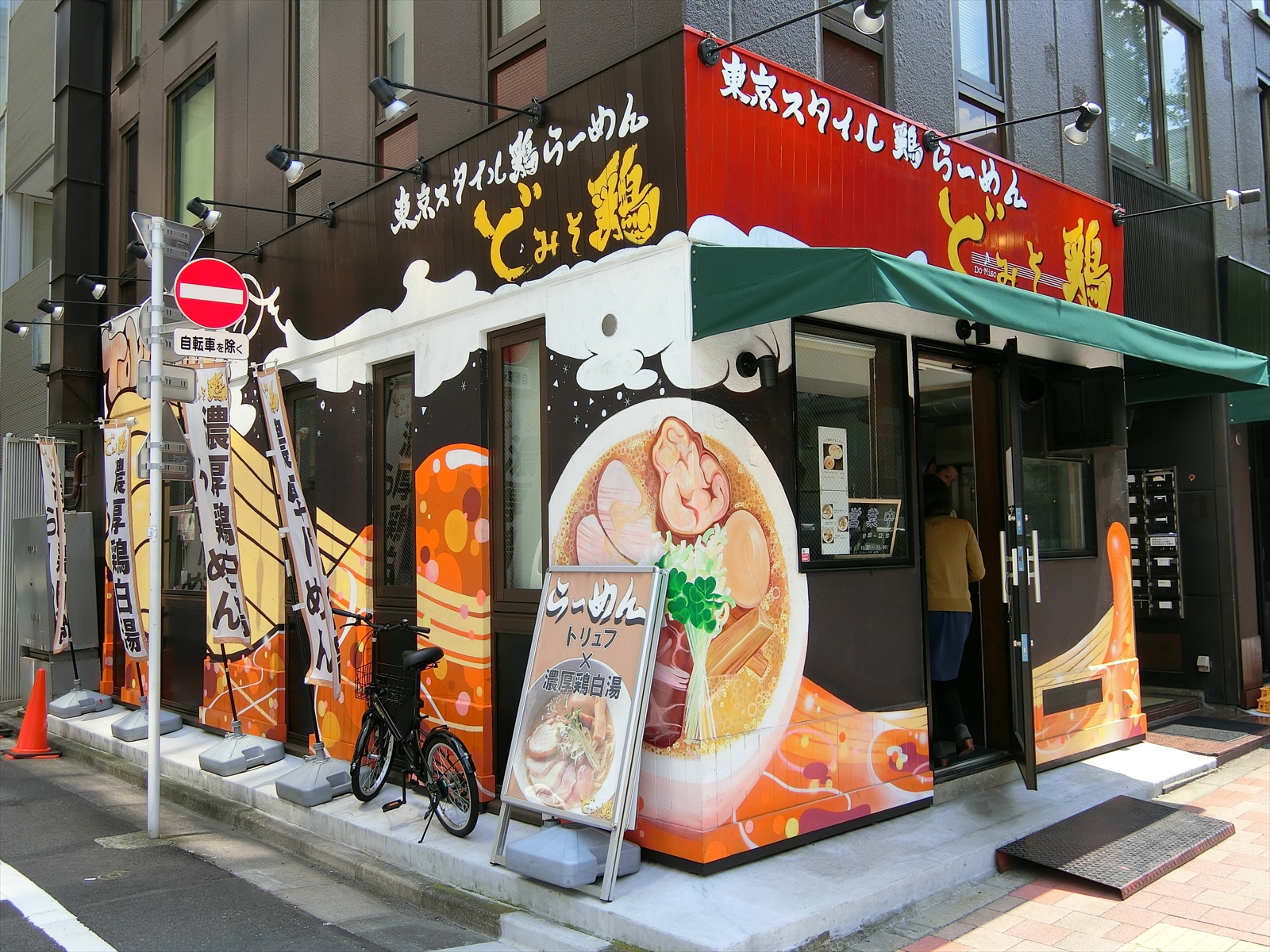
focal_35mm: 30
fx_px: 1101
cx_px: 635
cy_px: 476
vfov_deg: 46.8
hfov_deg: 60.0
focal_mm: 6.4
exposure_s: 1/400
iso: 80
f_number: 3.3
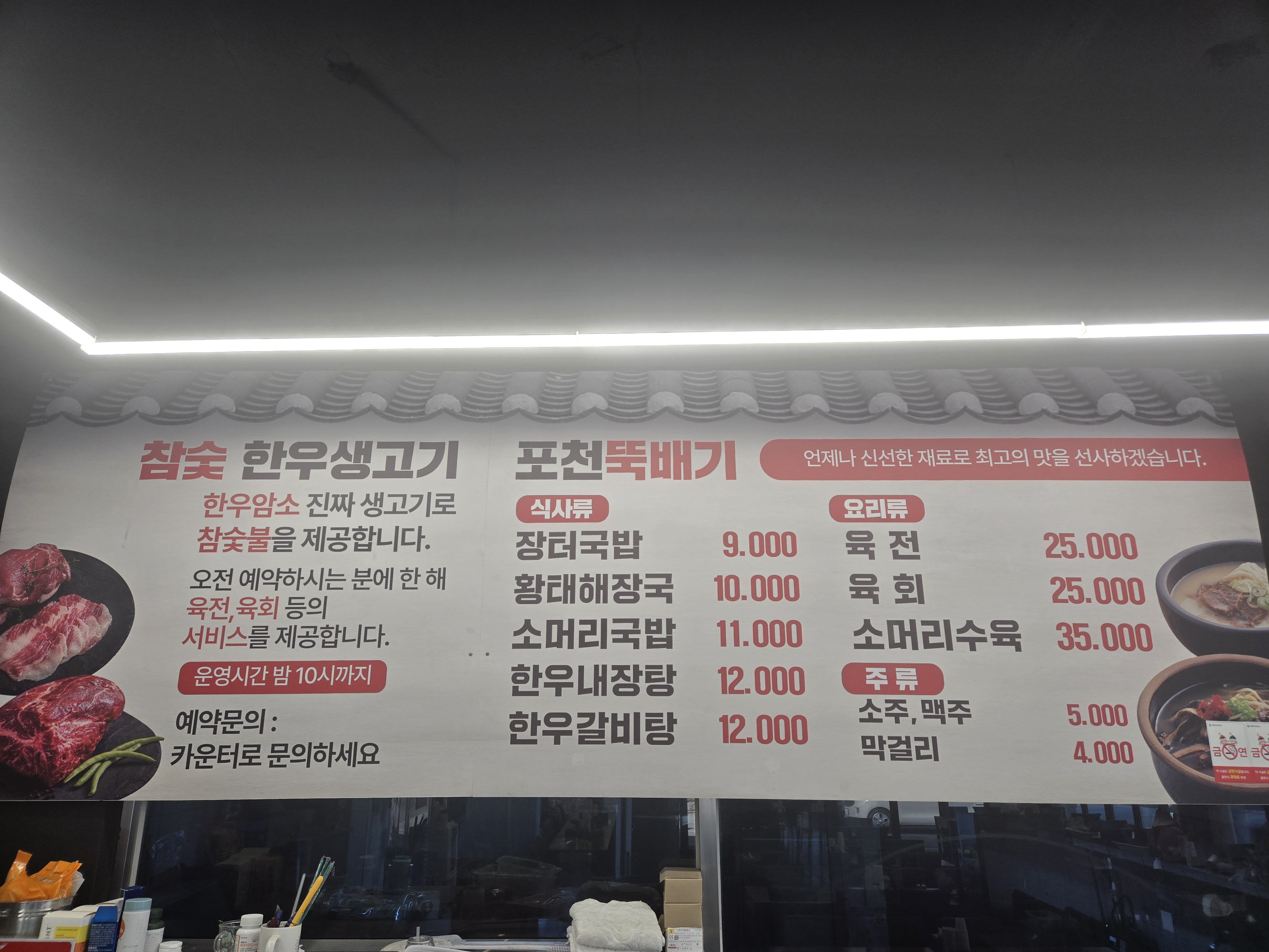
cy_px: 476
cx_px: 634
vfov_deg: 58.9
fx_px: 843
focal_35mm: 23
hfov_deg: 73.9
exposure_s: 1/120
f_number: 1.8
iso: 32
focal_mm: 5.4
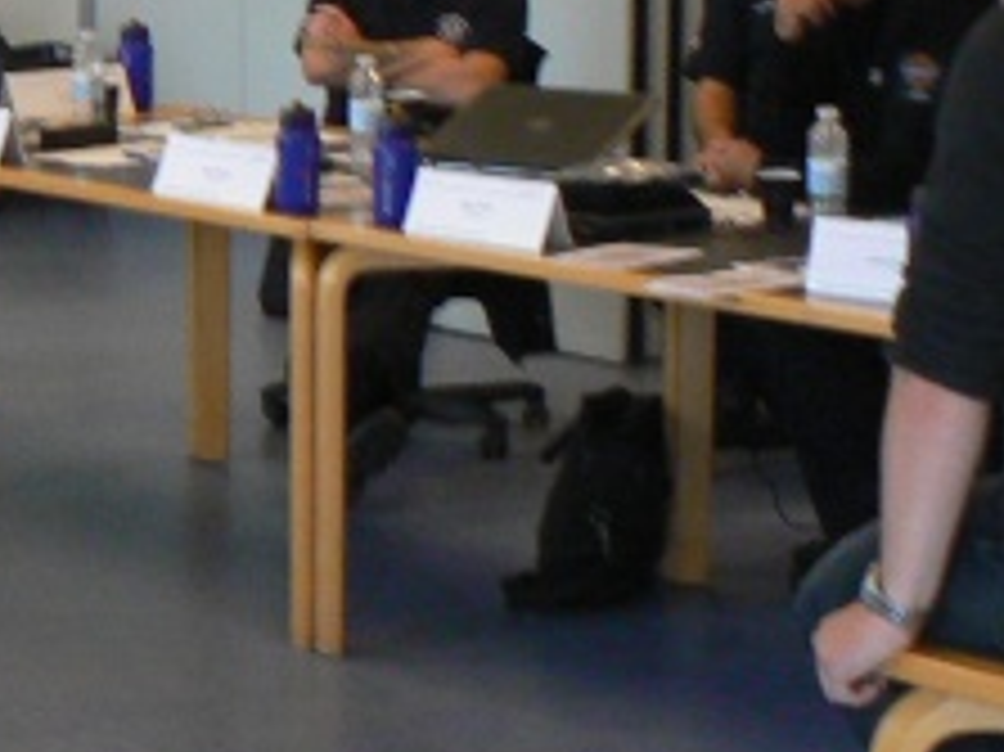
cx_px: -347
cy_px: 297
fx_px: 3739
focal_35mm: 129
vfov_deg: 11.5
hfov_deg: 14.6
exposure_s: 1/13
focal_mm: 6
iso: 200
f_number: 2.8
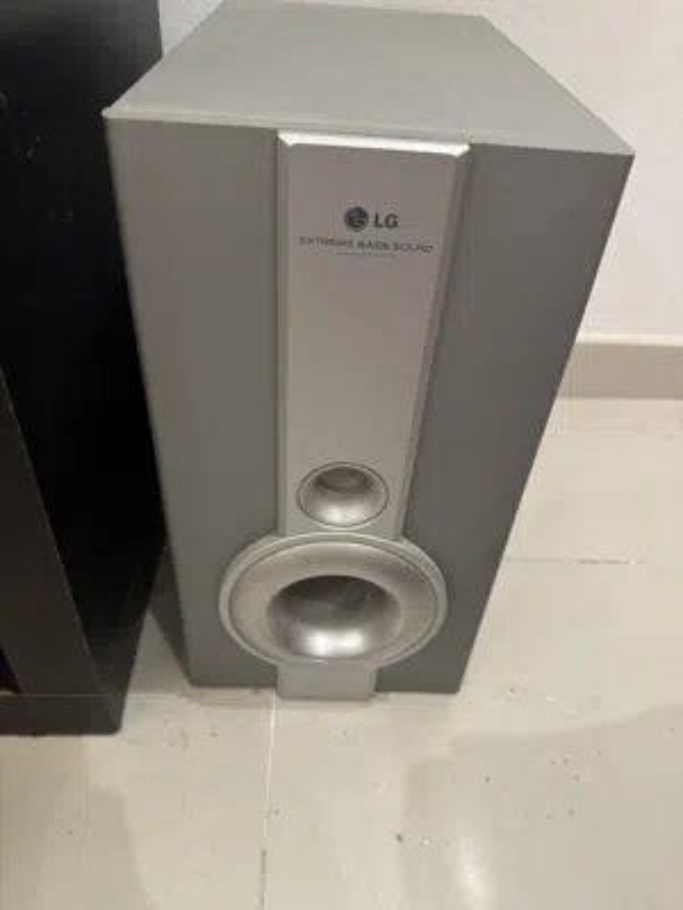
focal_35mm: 24
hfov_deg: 56.8
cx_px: 342
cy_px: 455
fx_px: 631
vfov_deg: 71.6
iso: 640
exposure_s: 1/60
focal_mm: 6.76
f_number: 1.78
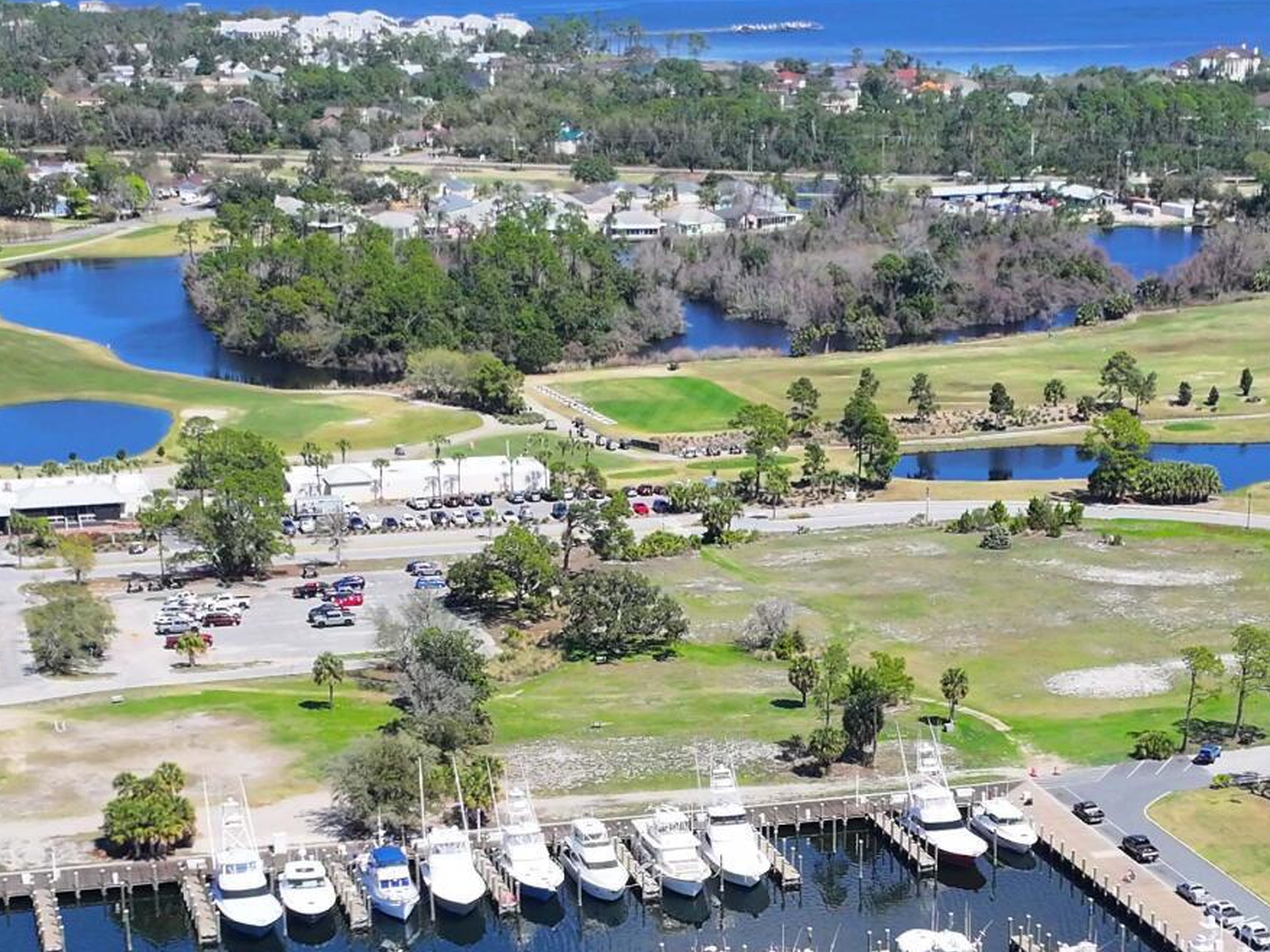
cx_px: 751
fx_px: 3008
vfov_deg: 17.6
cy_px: 934
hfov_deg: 23.8
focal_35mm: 82
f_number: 2.8
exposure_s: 1/3200
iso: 260
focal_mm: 12.29
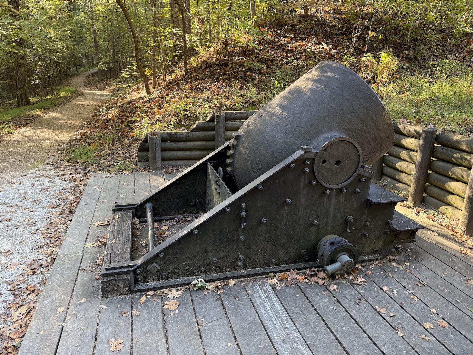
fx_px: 328
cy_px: 178
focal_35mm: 24
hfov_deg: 71.6
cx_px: 236
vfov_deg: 56.8
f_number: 1.78
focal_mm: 6.76
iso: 200
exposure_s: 1/121
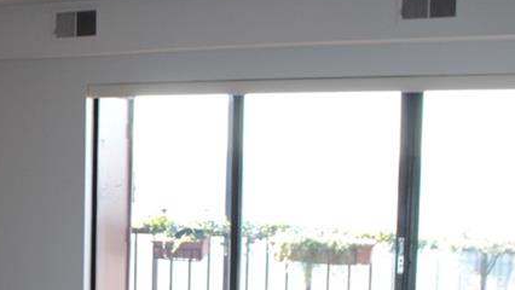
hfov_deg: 29.1
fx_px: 929
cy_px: 261
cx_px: 4
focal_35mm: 68
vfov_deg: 17.5
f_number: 9
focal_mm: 18
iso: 400
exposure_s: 1/25
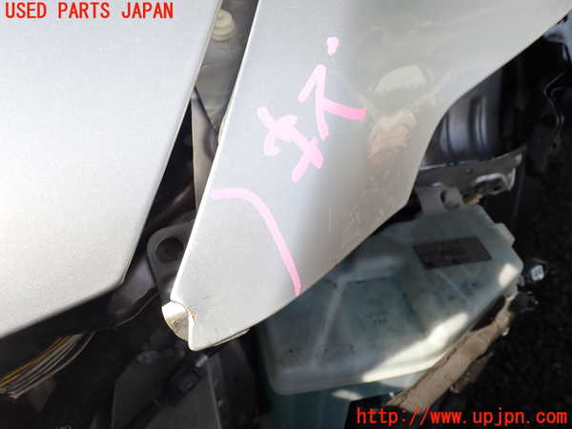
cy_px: 214
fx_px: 496
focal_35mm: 30
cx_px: 286
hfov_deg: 60.0
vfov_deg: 46.8
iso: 100
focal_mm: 5.4
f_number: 3.2
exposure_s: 1/500
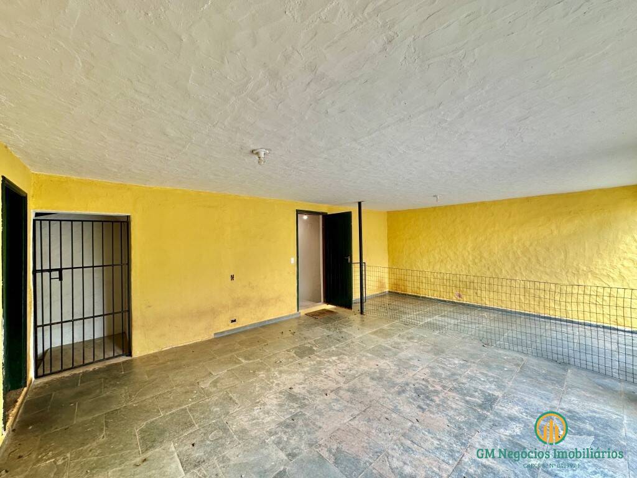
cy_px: 239
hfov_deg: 102.1
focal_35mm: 14
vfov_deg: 85.7
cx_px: 318
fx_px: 258
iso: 64
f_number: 2.2
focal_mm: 2.22
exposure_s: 1/120
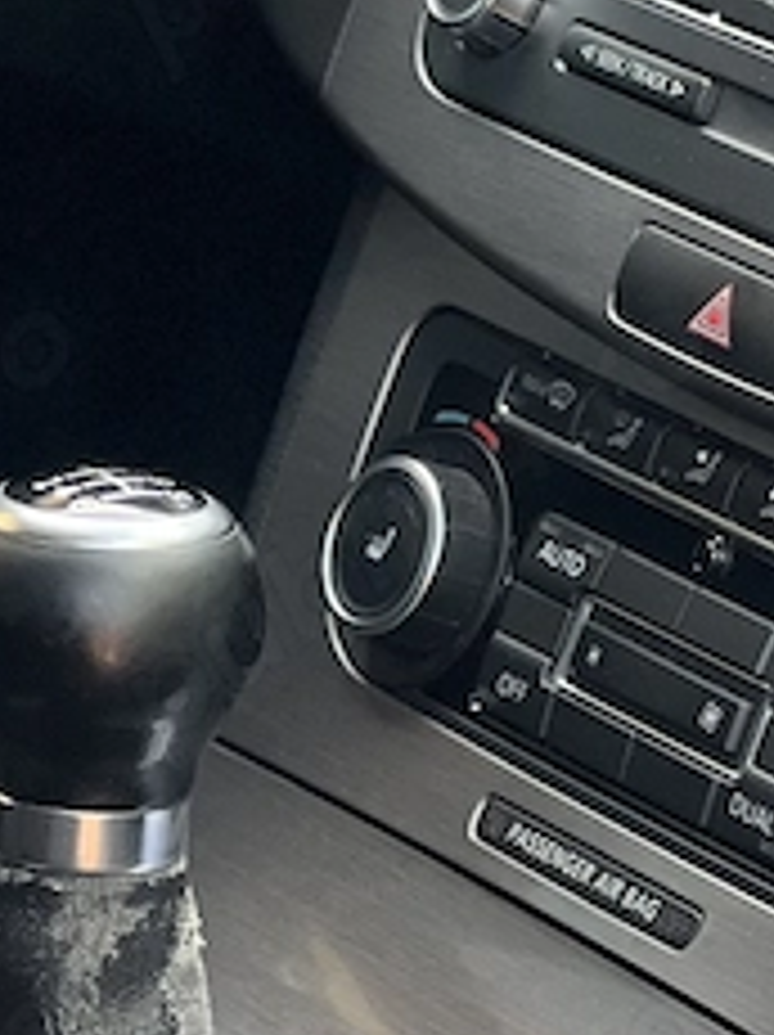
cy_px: -18
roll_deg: -0.3
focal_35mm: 268
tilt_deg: -12.3
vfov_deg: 7.4
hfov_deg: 5.5
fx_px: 8005
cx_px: 729
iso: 200
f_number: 2.8
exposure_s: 1/121
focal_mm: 9
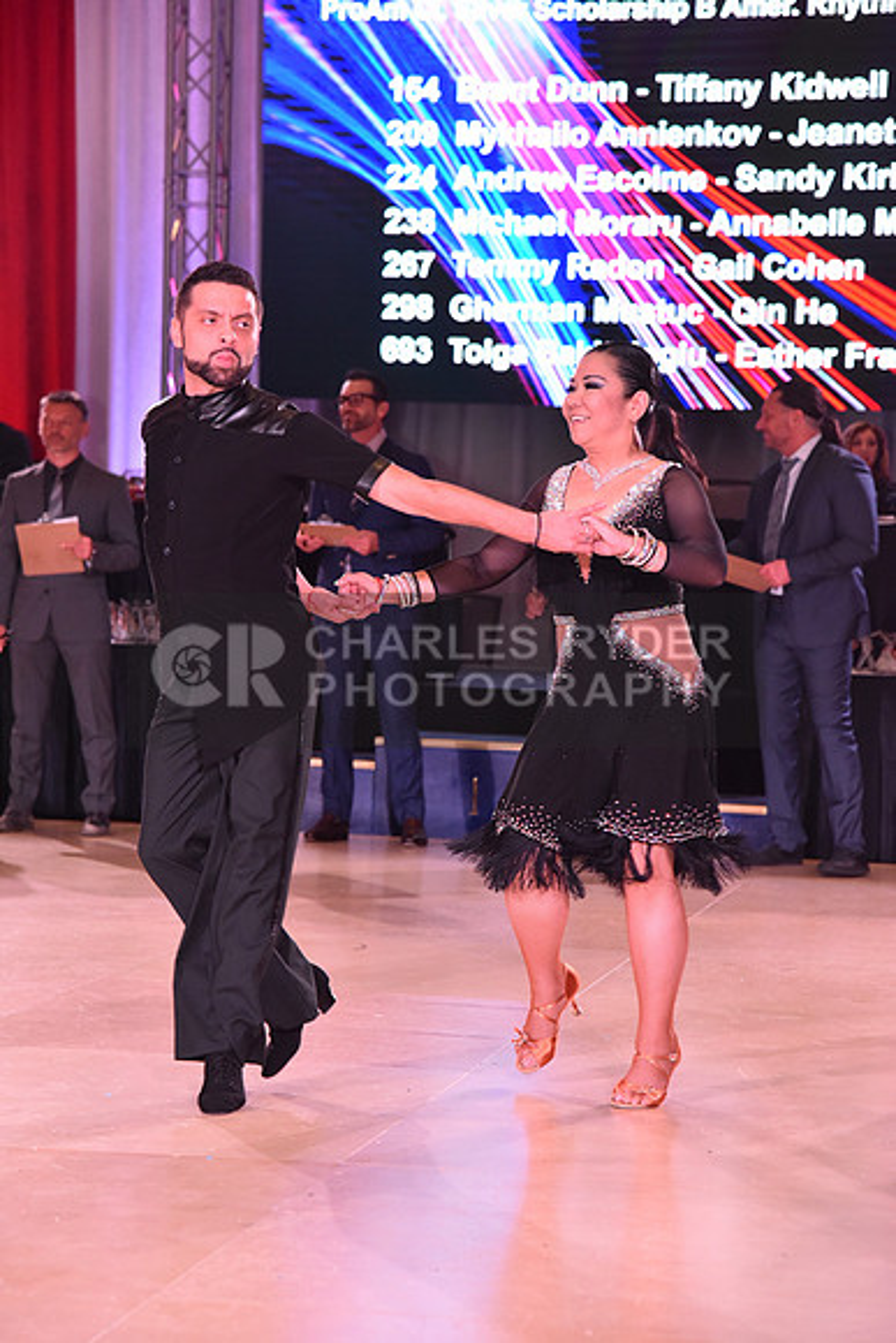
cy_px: 672
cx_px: 448
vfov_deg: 21.5
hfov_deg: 14.4
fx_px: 3544
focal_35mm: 95
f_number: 5.6
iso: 2500
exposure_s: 1/250
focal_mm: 95
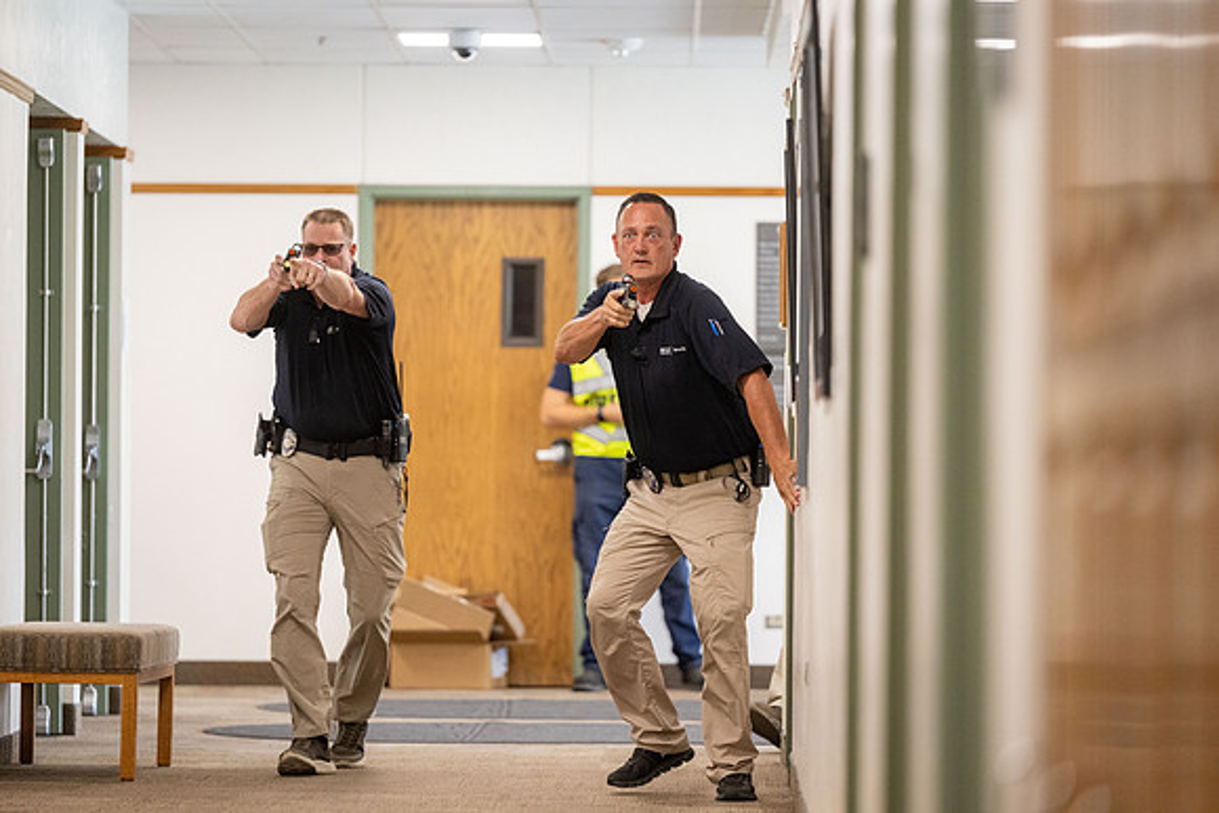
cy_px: 406
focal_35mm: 185
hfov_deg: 11.1
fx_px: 6265
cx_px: 610
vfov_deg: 7.4
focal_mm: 185
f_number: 2.8
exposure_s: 1/500
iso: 2000
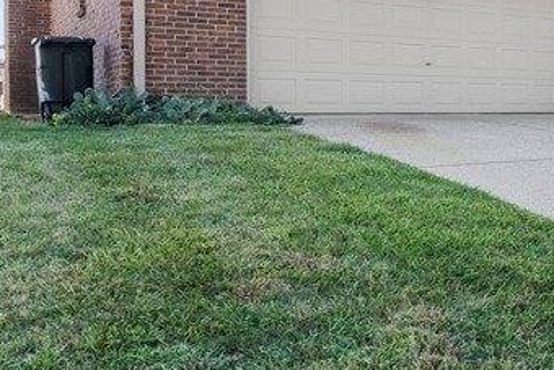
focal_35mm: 51
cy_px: 122
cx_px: 635
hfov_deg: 33.1
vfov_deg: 26.4
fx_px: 785
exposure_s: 1/640
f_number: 11
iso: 800
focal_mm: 16
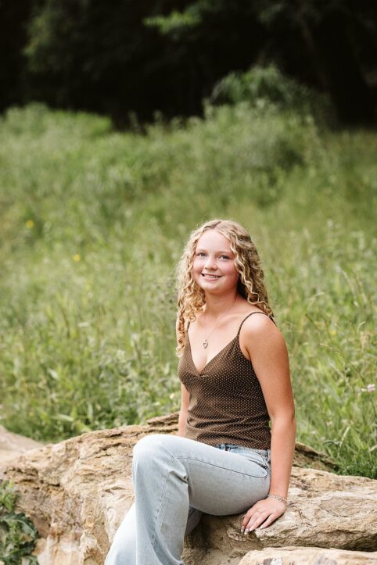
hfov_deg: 8.1
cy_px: 347
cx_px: 161
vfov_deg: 12.1
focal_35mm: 170
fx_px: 2670
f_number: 4
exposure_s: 1/500
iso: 320
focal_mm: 120
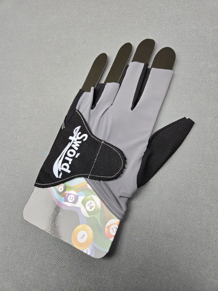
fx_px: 193
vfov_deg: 73.9
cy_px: 146
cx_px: 109
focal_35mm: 23
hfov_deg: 58.9
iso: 80
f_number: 1.8
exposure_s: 1/100
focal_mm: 5.4
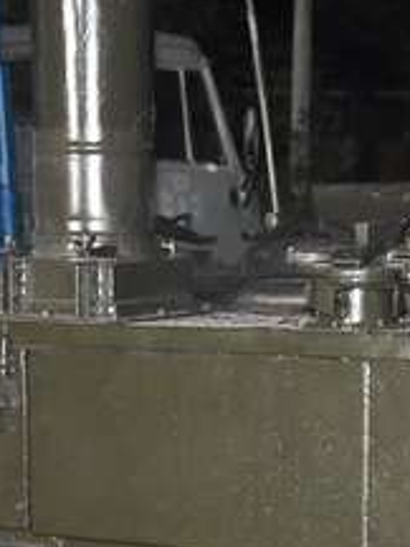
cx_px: 299
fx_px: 1753
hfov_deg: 13.3
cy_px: 491
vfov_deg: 17.5
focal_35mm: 111
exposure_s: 1/60
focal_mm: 26
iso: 6400
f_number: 4
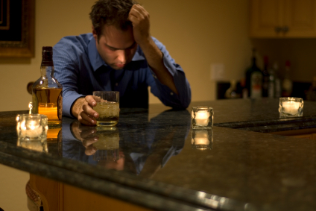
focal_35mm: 75
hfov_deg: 27.0
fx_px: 659
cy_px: 106
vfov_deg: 18.2
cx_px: 158
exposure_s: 1/20
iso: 100
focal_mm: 50
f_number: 1.8
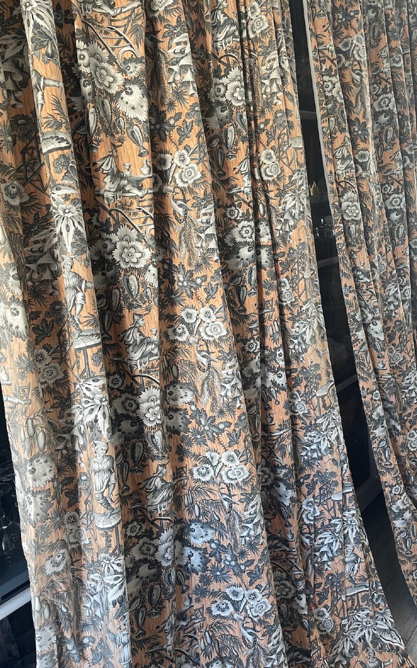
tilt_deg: -15.1
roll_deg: +6.8
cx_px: 240
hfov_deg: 45.9
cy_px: 329
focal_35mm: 27
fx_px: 491
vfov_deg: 68.4
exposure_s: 1/60
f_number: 1.6
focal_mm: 5.1
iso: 160
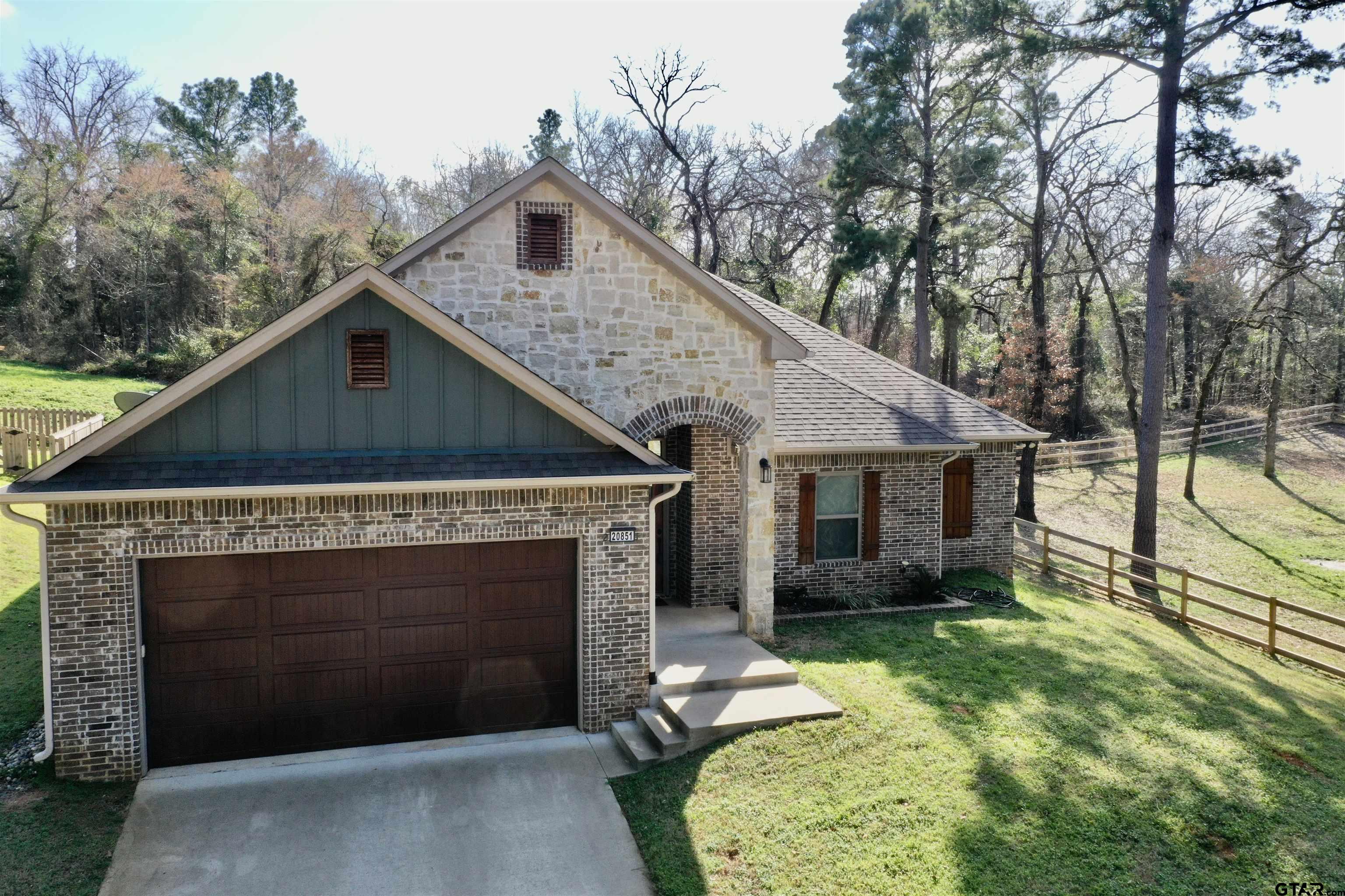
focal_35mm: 28
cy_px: 448
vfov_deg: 46.4
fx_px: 1046
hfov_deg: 65.5
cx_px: 672
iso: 100
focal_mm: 10.26
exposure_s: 1/60
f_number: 11
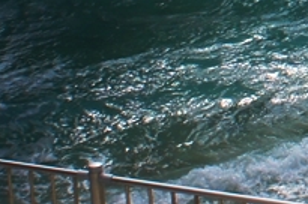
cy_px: -273
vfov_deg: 6.6
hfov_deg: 9.2
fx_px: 1691
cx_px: 783
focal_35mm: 198
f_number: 13
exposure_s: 1/500
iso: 200
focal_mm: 18
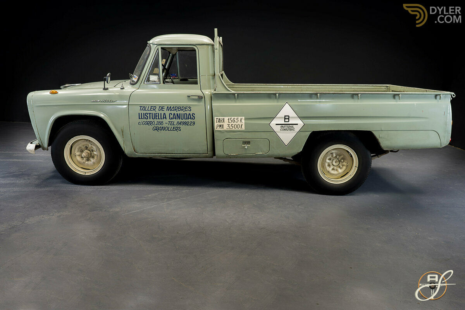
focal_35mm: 29
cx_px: 232
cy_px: 155
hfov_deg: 63.7
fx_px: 375
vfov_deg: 45.0
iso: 250
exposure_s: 1.3
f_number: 10
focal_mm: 29
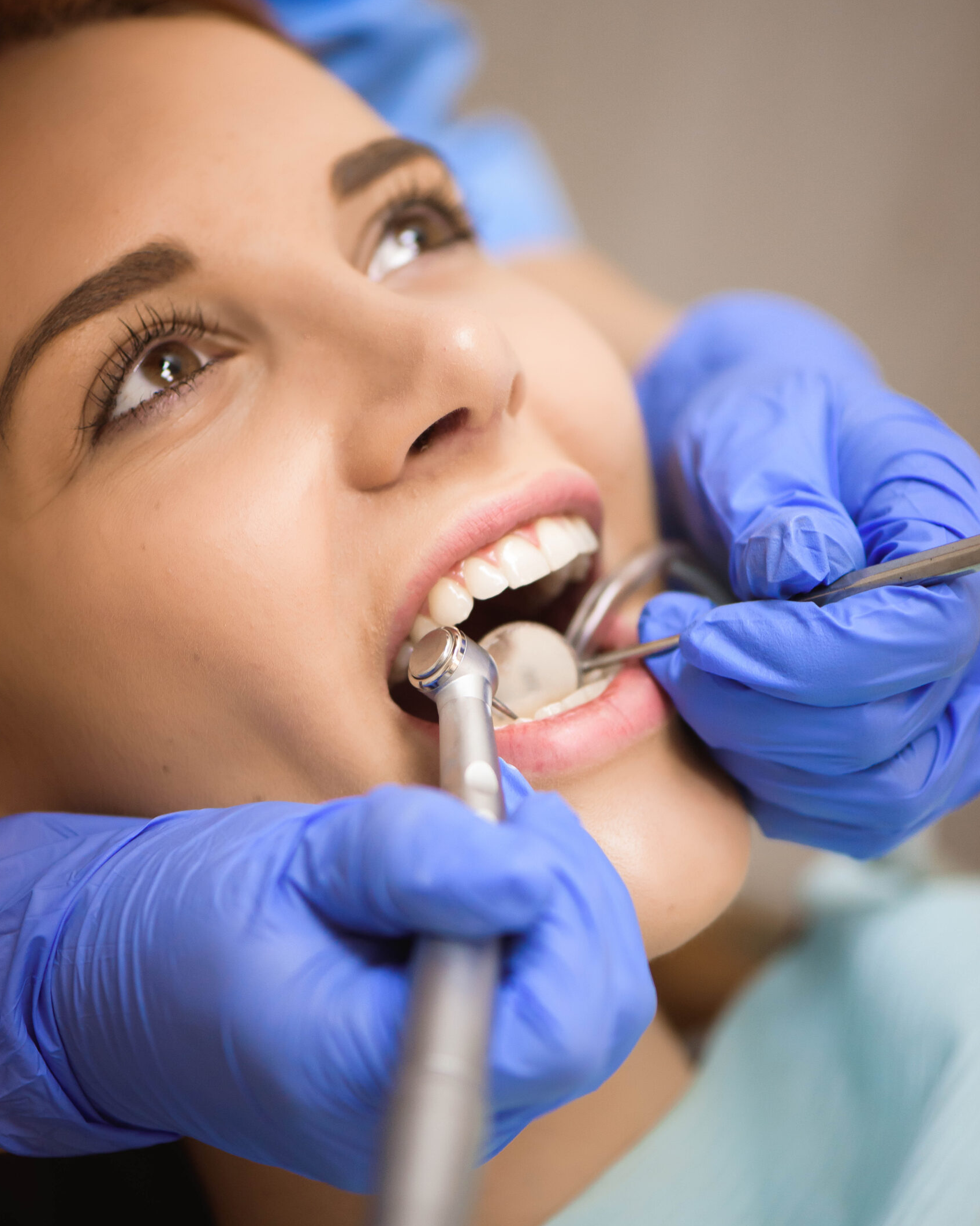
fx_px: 4314
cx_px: 490
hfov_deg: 13.0
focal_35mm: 119
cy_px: 567
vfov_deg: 16.2
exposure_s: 1/200
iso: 1000
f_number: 3.2
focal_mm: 105
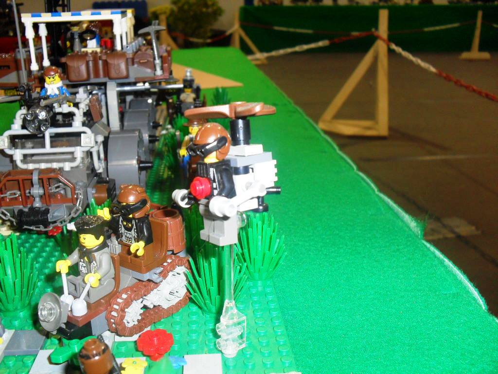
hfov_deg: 52.6
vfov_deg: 40.7
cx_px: 249
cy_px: 187
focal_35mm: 35
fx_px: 504
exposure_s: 1/45
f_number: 3.2
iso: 200
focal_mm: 6.3
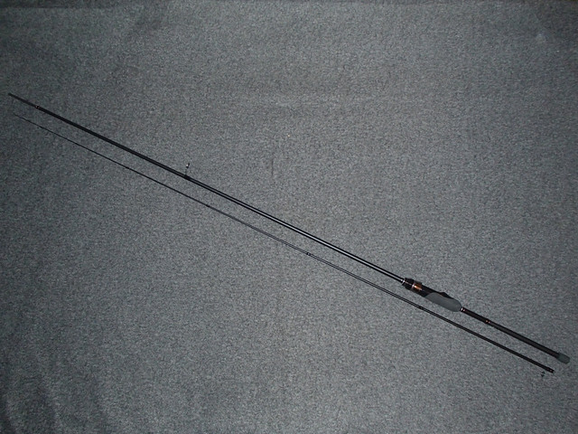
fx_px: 468
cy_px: 217
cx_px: 289
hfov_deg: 63.4
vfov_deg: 49.7
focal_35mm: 28
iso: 400
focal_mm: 5
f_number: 3.9
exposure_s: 1/30
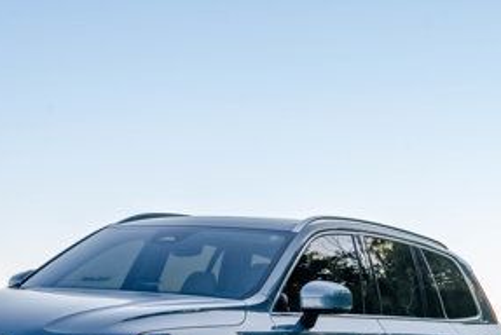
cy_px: 369
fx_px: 1588
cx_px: 183
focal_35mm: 114
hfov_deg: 17.9
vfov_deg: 11.9
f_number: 8
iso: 500
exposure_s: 1/500
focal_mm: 50
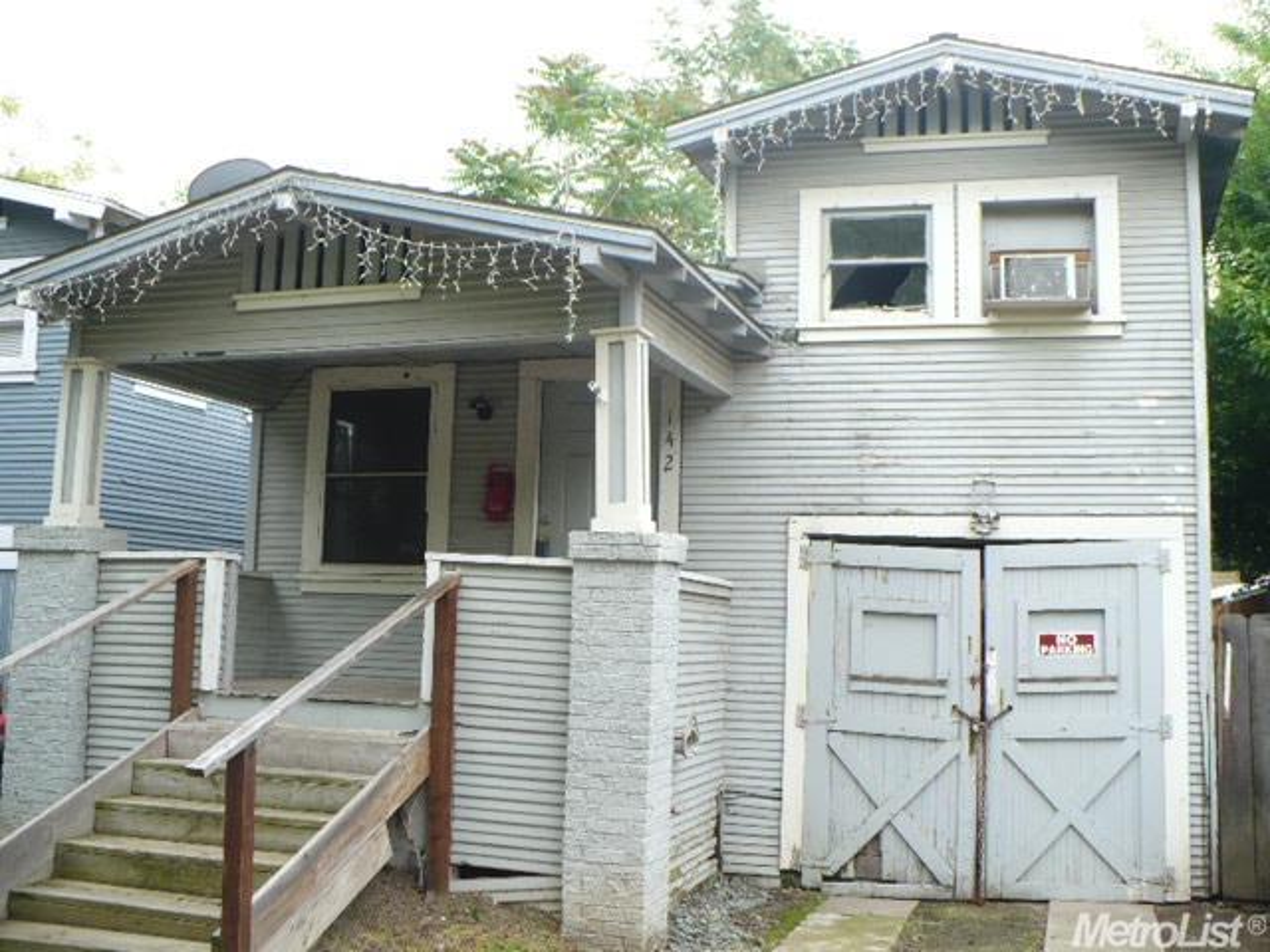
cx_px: 635
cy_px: 476
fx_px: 1357
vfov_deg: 38.7
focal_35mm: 37
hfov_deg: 50.1
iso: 100
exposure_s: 1/200
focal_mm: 6.1
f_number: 2.8
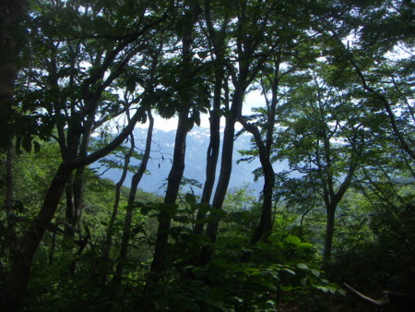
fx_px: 432
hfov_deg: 51.3
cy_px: 156
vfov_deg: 39.7
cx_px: 208
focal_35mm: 36
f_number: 6.7
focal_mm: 4.7
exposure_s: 1/200
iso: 100
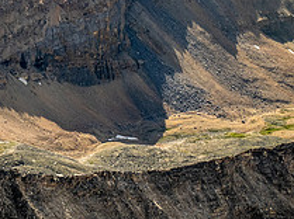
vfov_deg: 8.2
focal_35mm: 178
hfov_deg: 10.9
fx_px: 1509
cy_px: -57
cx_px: -70
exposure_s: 1/100
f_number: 8
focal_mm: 32
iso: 200
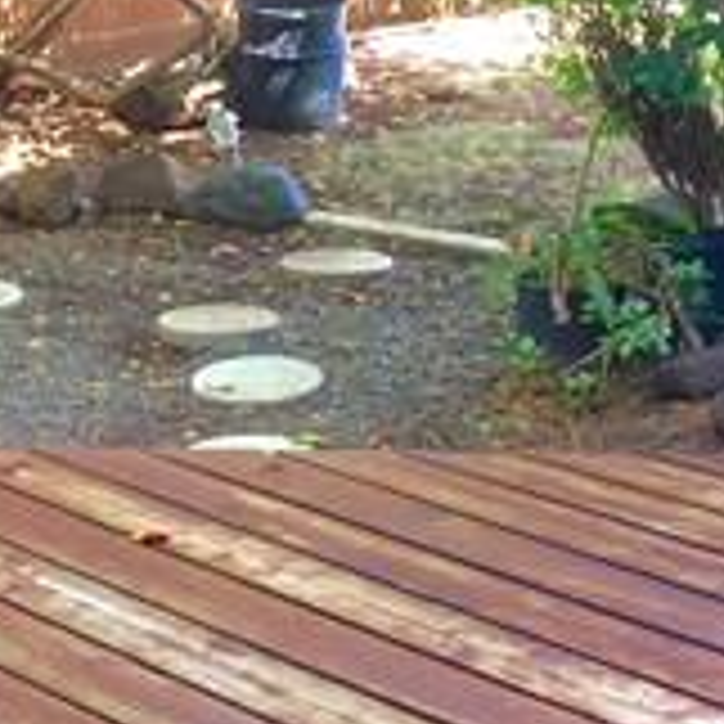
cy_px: 162
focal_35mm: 102
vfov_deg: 16.9
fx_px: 2414
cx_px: 31
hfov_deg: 16.8
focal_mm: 4.15
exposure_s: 1/60
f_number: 2.2
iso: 32
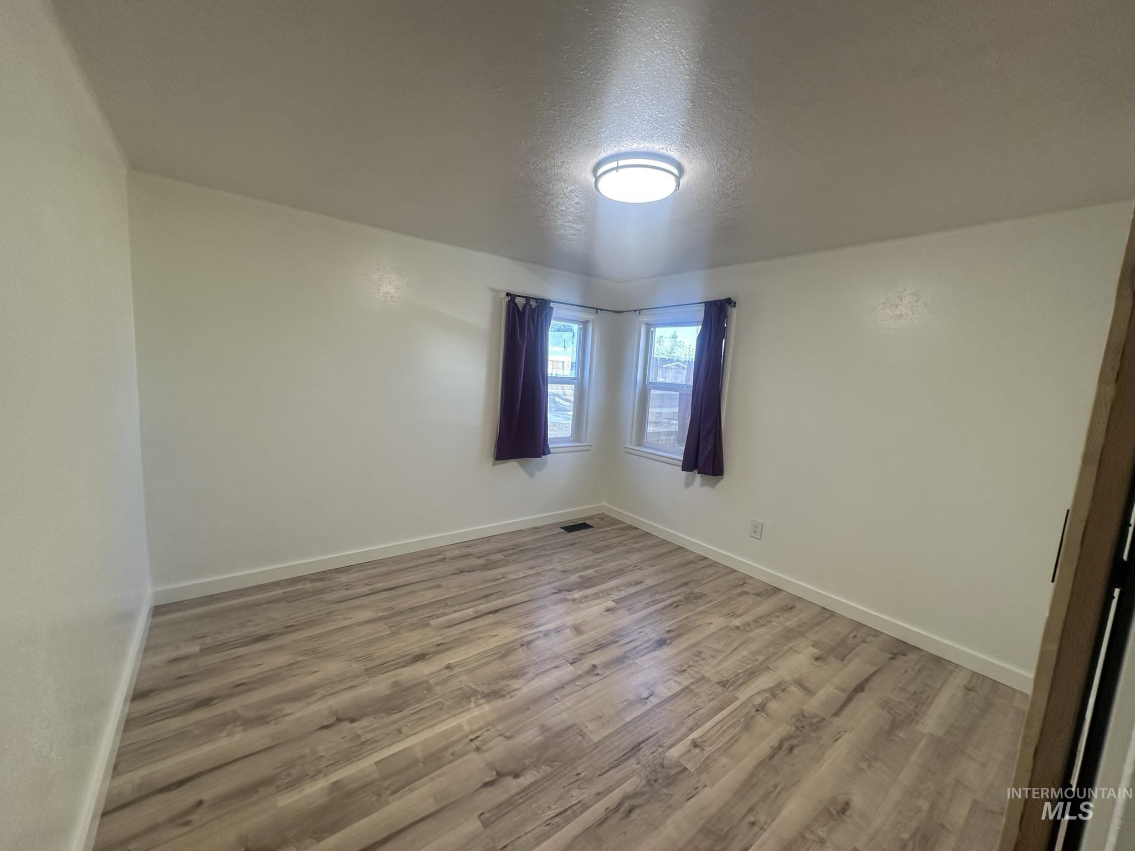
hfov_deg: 102.1
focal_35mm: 14
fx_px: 459
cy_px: 426
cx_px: 568
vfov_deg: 85.7
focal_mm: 2.22
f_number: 2.2
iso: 160
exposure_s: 1/120
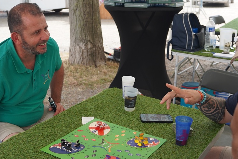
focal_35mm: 52
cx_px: 133
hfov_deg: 38.5
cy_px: 117
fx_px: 341
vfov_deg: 25.9
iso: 160
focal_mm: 30.3
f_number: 4
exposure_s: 1/160
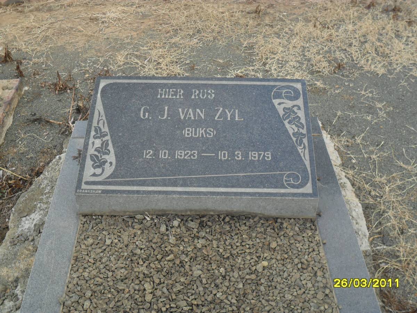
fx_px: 530
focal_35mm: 44
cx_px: 208
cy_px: 156
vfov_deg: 32.9
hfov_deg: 42.9
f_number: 4.5
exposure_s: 1/60
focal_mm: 7.8
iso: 100
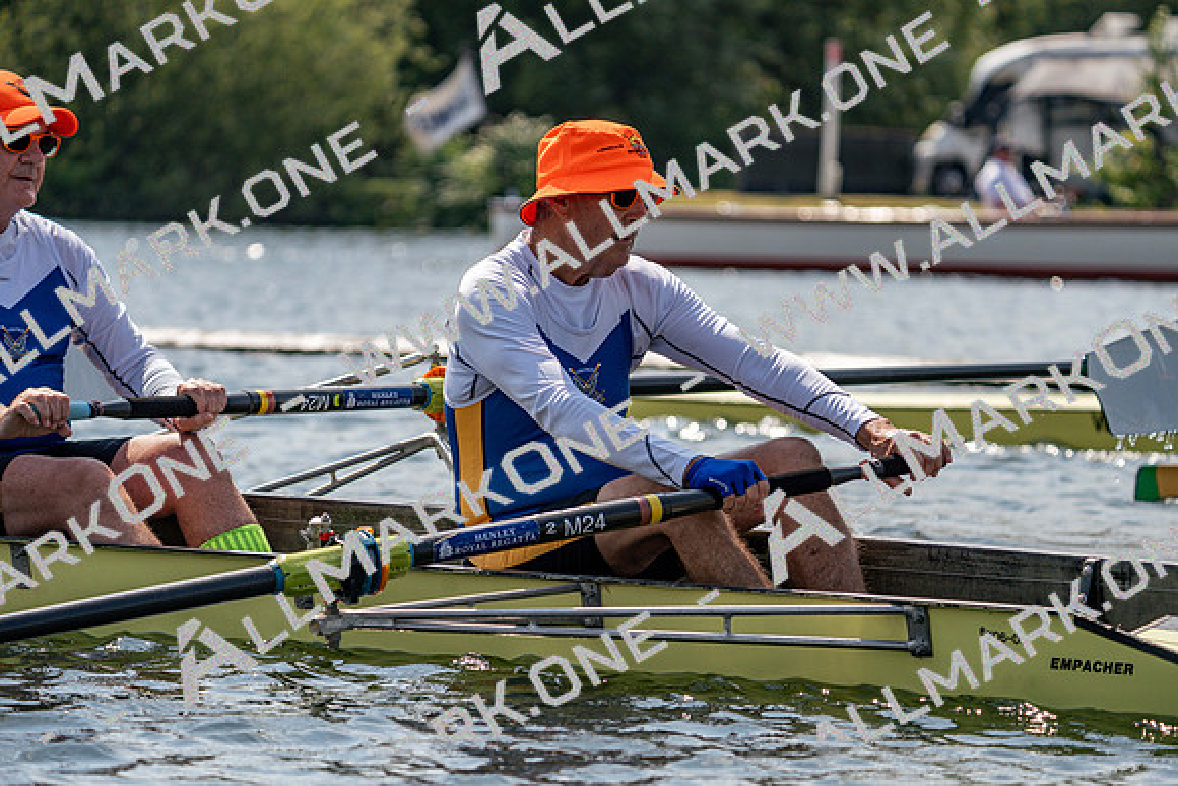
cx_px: 589
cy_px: 393
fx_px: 6546
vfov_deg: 6.9
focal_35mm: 200
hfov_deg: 10.3
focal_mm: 200
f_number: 5.6
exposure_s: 1/1600
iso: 200
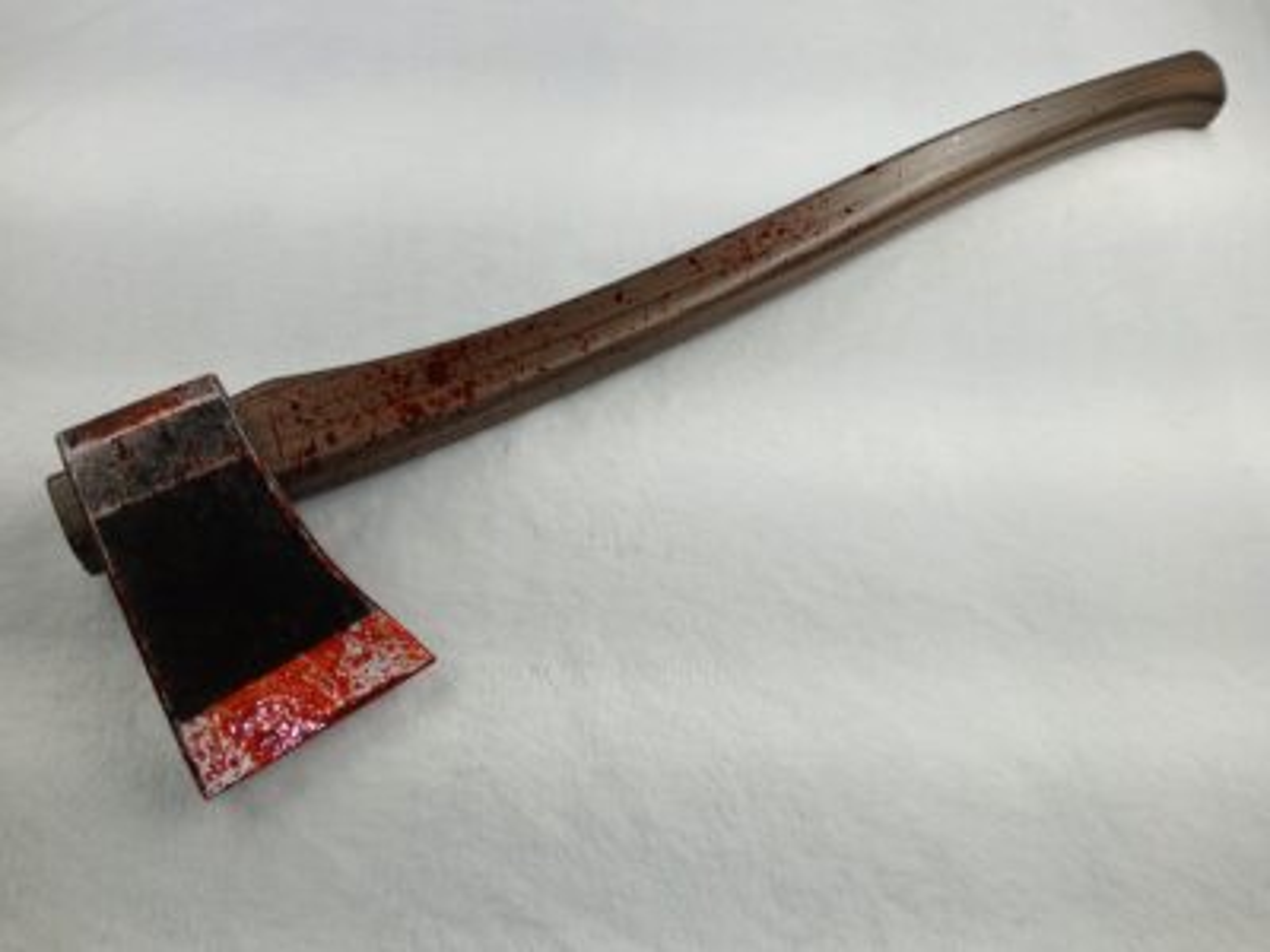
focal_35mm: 26
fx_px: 954
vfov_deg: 53.1
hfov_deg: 67.3
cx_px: 635
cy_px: 476
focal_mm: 3.98
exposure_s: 1/100
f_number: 1.8
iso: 20
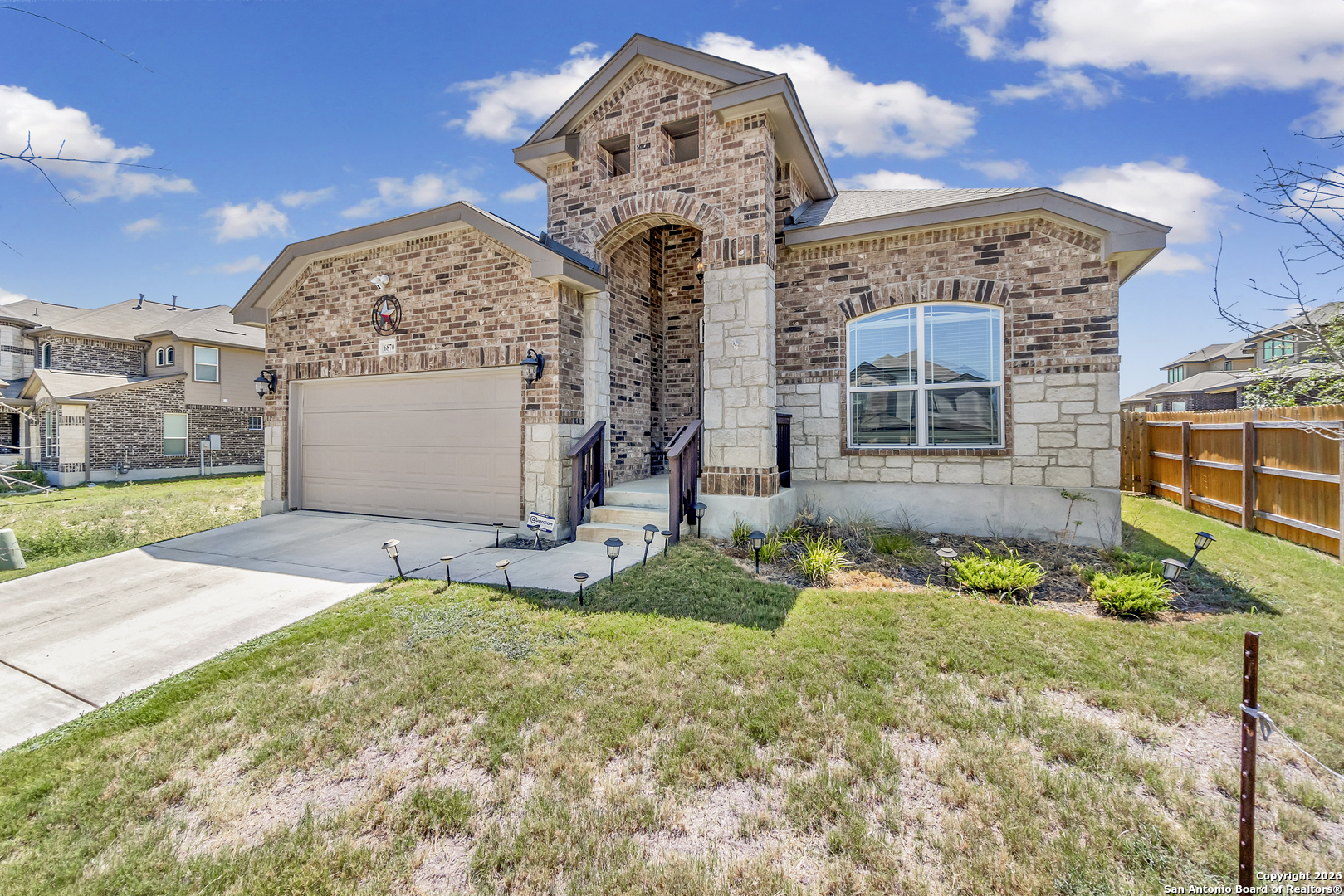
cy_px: 448
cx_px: 672
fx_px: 560
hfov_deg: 100.4
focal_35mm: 15
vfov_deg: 77.3
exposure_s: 1/500
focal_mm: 10
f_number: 9
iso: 640
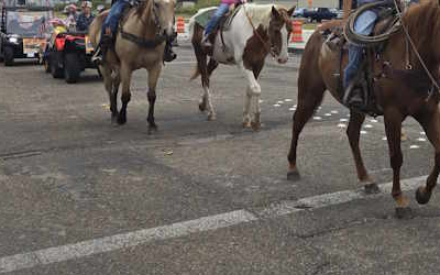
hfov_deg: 31.4
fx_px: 731
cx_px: 424
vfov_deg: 20.8
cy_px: 24
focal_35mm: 61
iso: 25
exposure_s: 1/742
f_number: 1.8
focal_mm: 5.4
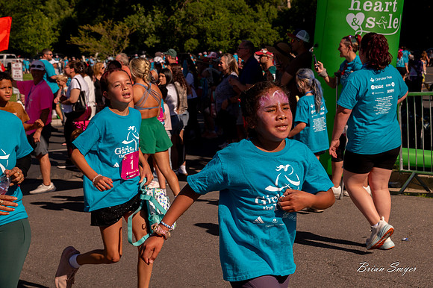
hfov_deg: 25.5
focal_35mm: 80
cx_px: 261
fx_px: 956
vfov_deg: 17.1
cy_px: 114
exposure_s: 1/1600
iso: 800
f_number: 11
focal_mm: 66
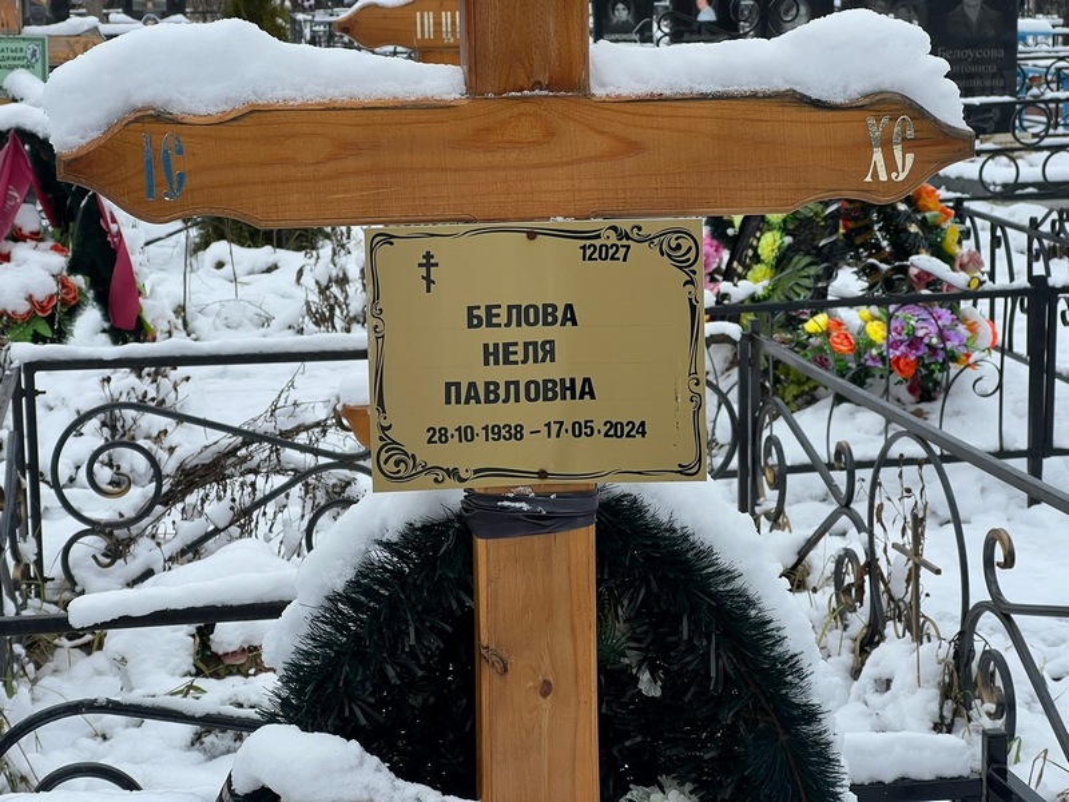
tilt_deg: -12.3
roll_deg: +1.4
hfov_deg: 25.3
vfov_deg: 19.1
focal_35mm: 77
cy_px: 401
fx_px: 2378
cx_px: 534
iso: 50
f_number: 2.8
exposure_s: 1/99
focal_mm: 9
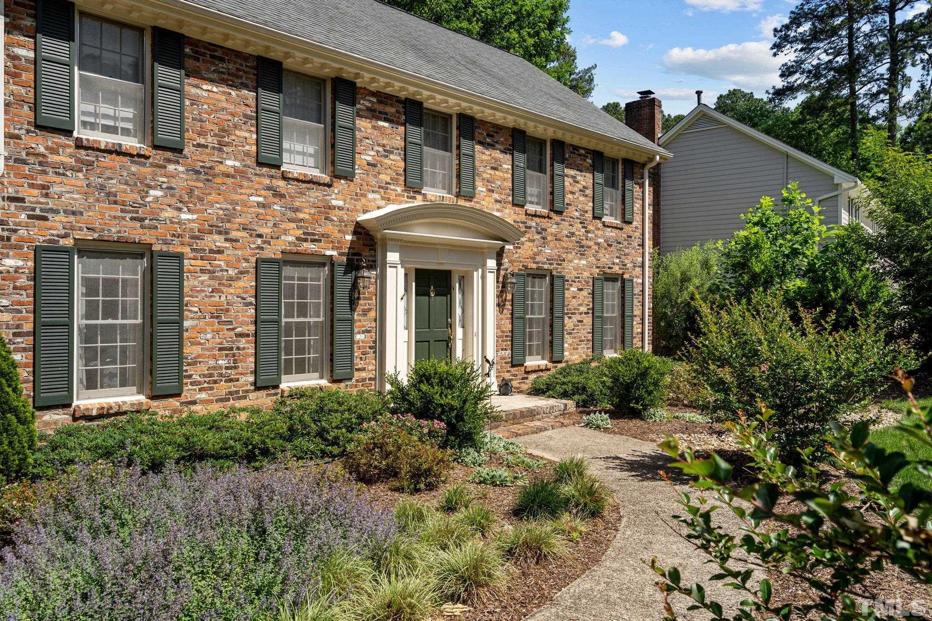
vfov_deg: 51.3
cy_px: 310
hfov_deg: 71.5
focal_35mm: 25
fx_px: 647
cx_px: 466
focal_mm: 25
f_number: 6.3
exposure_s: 1/100
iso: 100
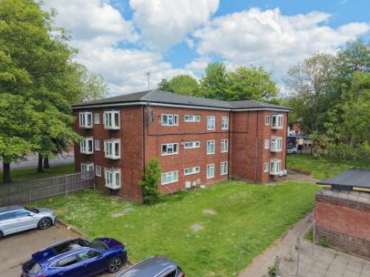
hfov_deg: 69.4
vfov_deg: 54.8
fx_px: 267
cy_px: 142
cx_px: 189
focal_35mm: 25
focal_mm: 8.67
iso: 400
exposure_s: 1/5000
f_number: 1.8
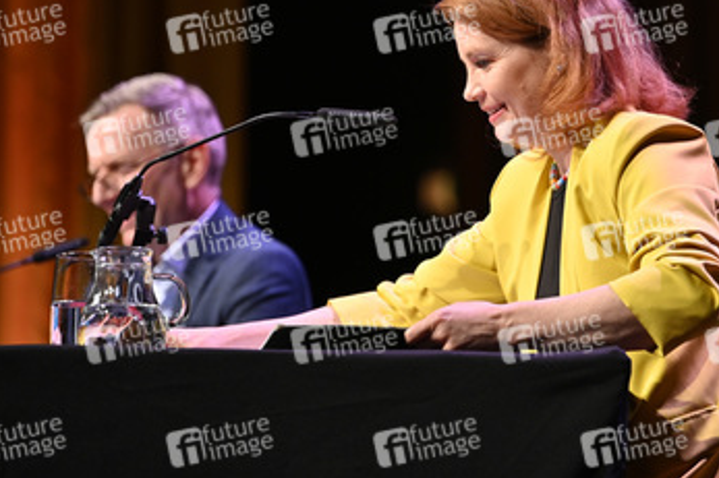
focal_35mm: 208
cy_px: 184
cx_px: 372
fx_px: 4152
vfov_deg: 6.6
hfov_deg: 9.9
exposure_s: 1/500
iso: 1000
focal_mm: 160
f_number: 2.8
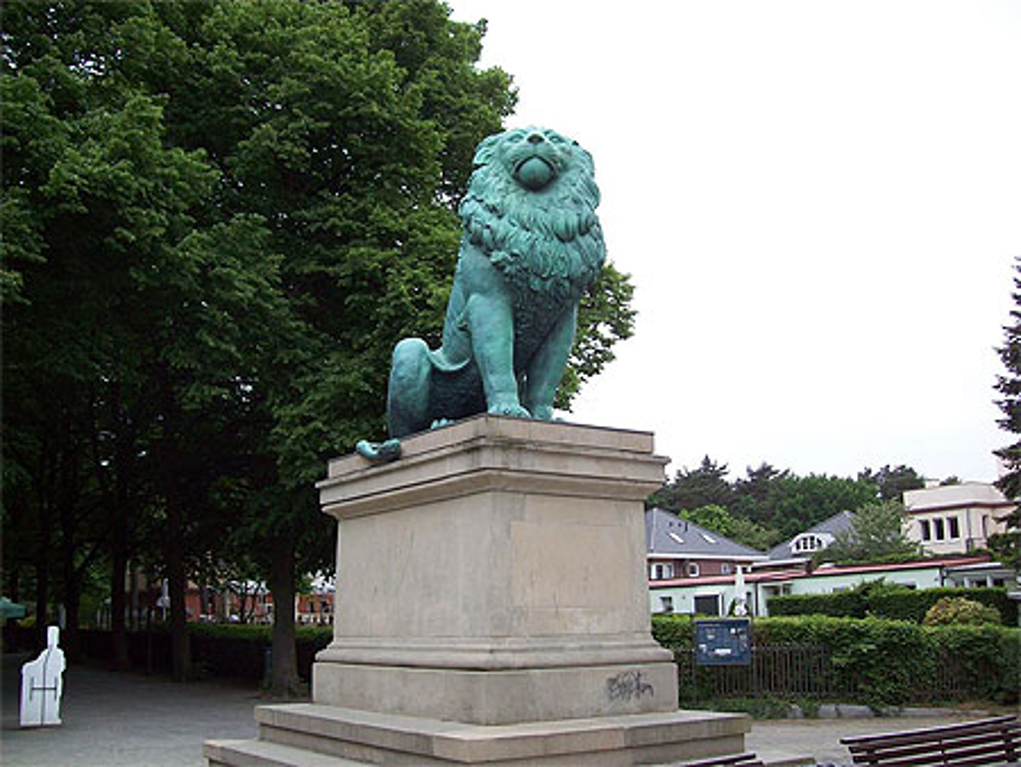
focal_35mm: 36
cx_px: 510
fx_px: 1062
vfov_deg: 39.7
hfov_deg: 51.3
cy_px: 384
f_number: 2.7
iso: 80
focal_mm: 6
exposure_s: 1/498
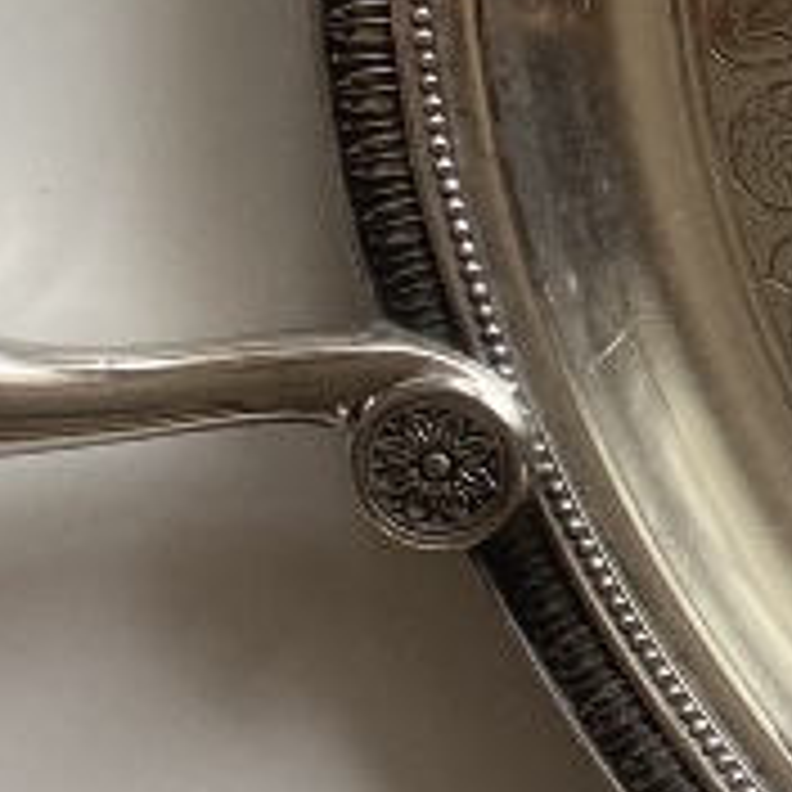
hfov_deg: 9.3
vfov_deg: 11.0
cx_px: 2223
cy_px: -50
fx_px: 4064
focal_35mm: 157
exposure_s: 1/121
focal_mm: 4.25
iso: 80
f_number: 1.8
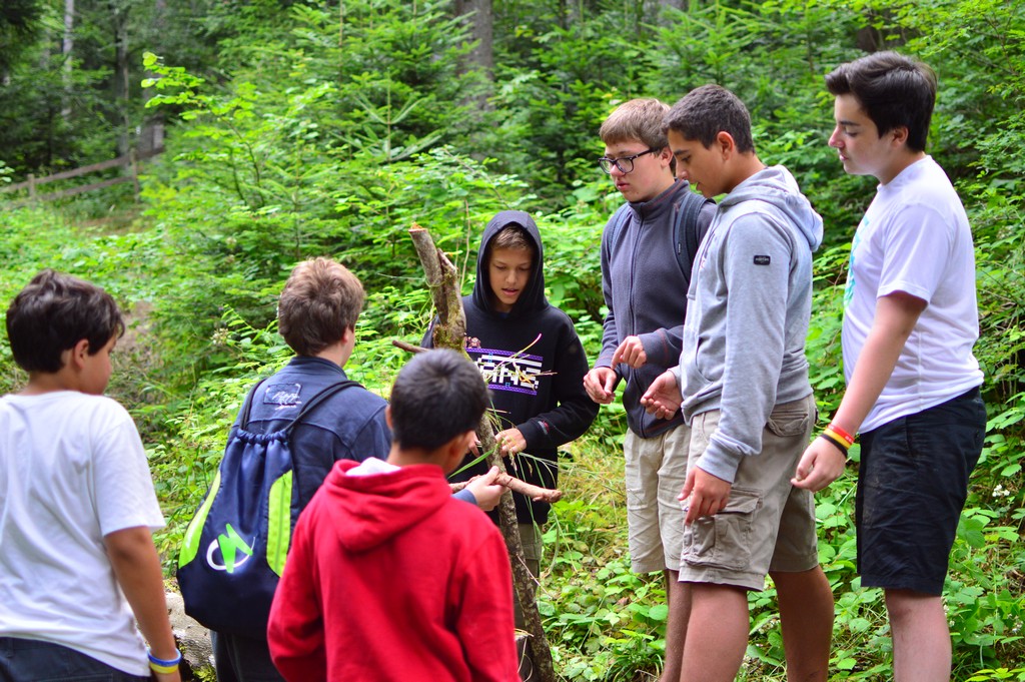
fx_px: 1494
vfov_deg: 25.7
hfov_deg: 37.9
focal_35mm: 52
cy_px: 341
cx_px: 512
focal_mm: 35
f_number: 1.8
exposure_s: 1/500
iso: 250
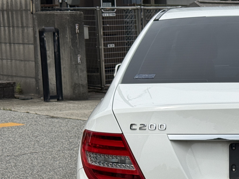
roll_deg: +1.1
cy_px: 150
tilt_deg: -9.1
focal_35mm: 117
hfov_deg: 16.3
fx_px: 808
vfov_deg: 12.6
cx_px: 266
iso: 64
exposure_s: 1/7143
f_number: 1.78
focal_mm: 6.76
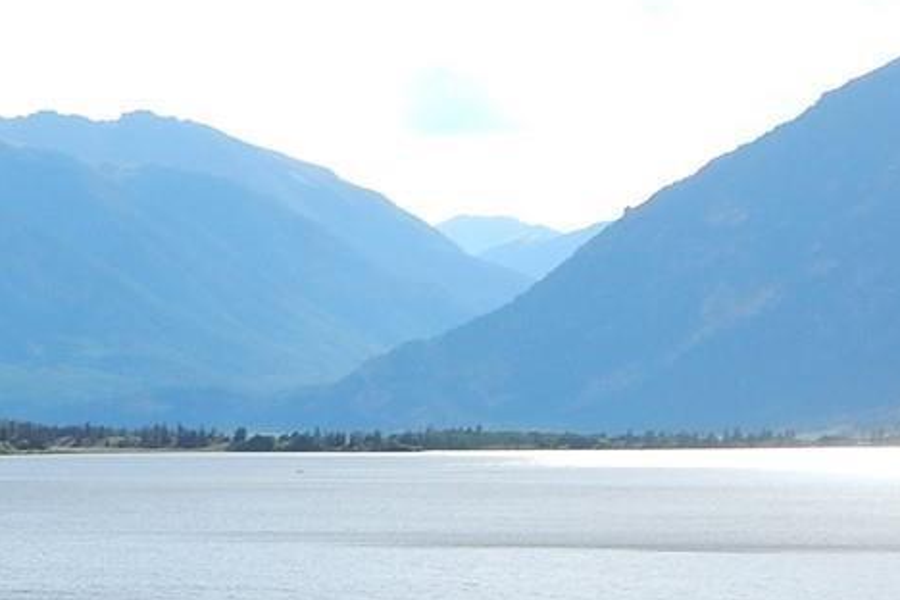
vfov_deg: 8.9
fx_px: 3825
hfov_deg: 12.8
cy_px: 544
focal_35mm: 153
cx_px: -373
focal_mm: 7.7
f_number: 3.6
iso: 125
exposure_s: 1/800
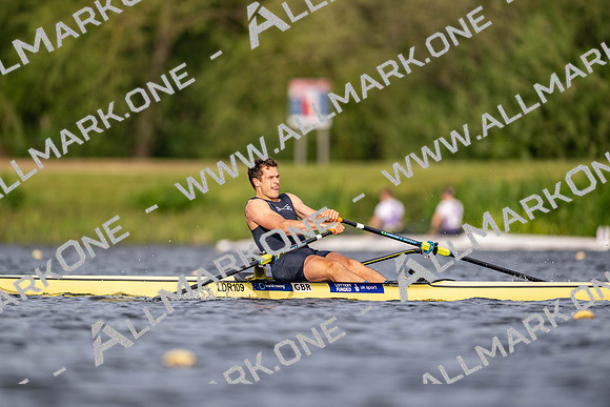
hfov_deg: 3.4
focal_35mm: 600
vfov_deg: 2.3
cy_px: 204
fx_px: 10169
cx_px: 305
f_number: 4
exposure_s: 1/2500
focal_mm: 600
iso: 360
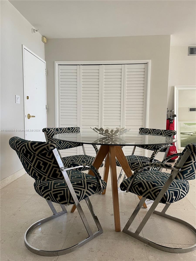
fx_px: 196
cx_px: 98
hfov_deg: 53.1
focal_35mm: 26
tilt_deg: -5.0
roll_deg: -0.1
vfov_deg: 67.3
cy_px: 130
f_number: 1.6
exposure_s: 1/71
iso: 125
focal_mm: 4.2
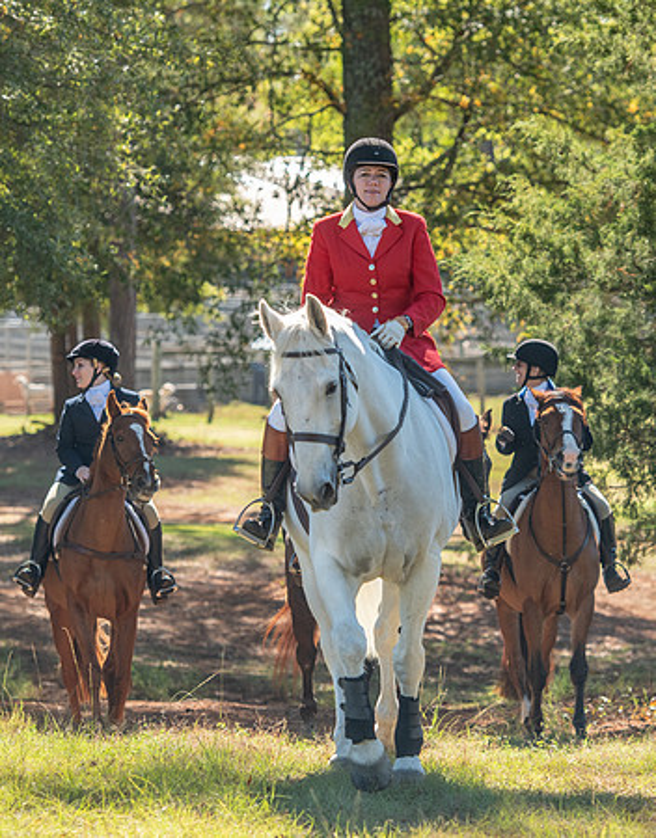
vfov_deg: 9.2
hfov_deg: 7.2
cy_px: 409
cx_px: 476
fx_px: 5198
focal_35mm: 211
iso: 200
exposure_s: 1/320
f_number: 4
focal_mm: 122
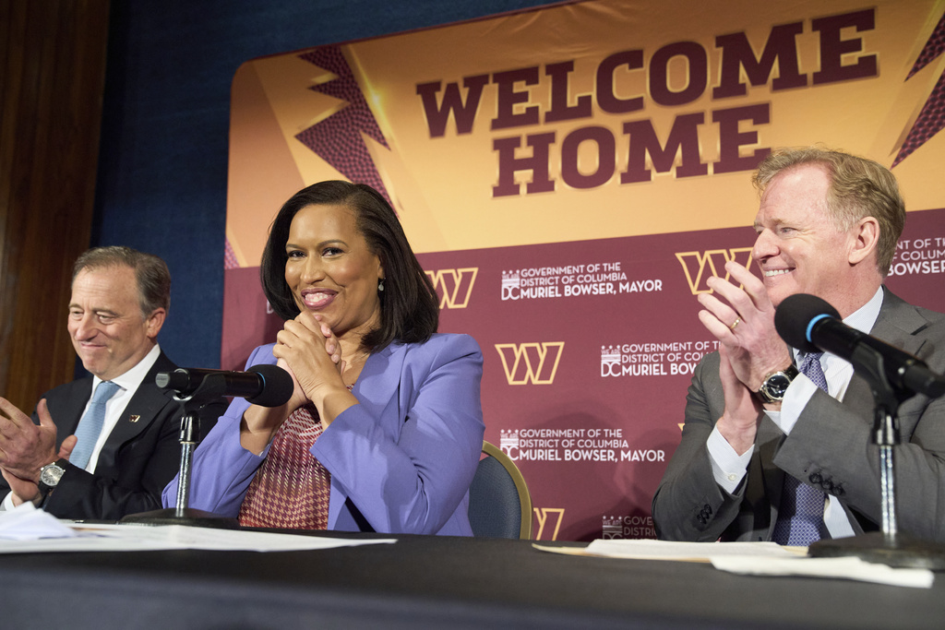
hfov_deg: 51.9
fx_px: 971
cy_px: 315
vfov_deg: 36.0
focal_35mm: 37
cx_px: 472
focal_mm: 37
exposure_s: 1/800
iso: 5000
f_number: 4
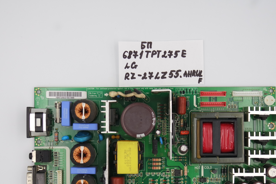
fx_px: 475
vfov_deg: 21.8
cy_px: 124
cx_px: 150
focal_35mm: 62
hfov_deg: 32.4
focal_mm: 17
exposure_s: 1/125
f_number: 5
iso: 160
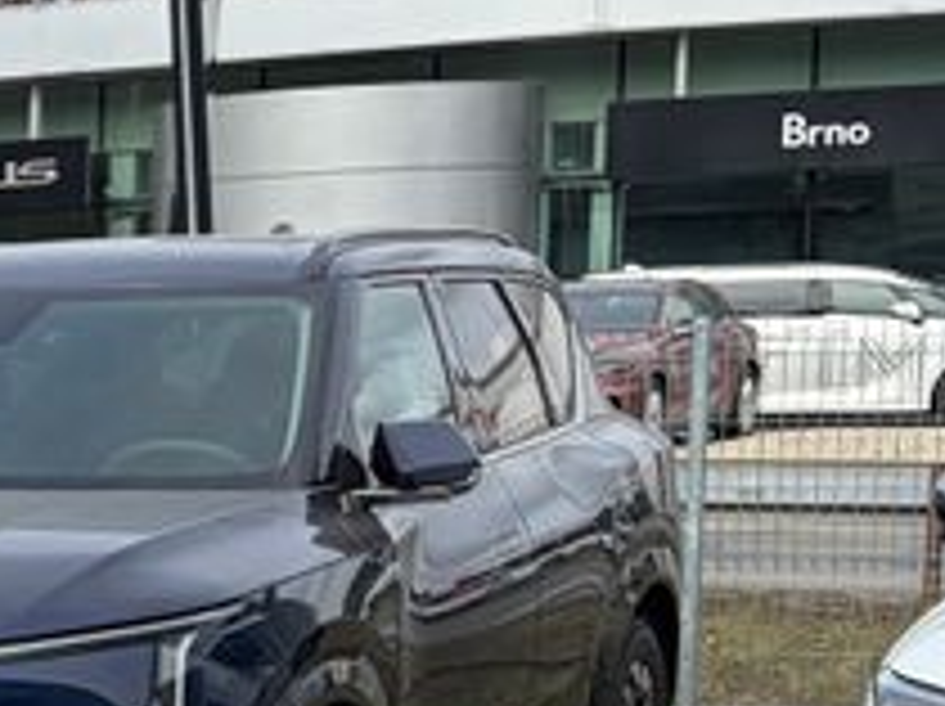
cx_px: -1350
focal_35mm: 127
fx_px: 3463
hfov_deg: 12.2
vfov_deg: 11.4
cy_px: 841
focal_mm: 5.96
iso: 50
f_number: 1.6
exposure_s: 1/2639
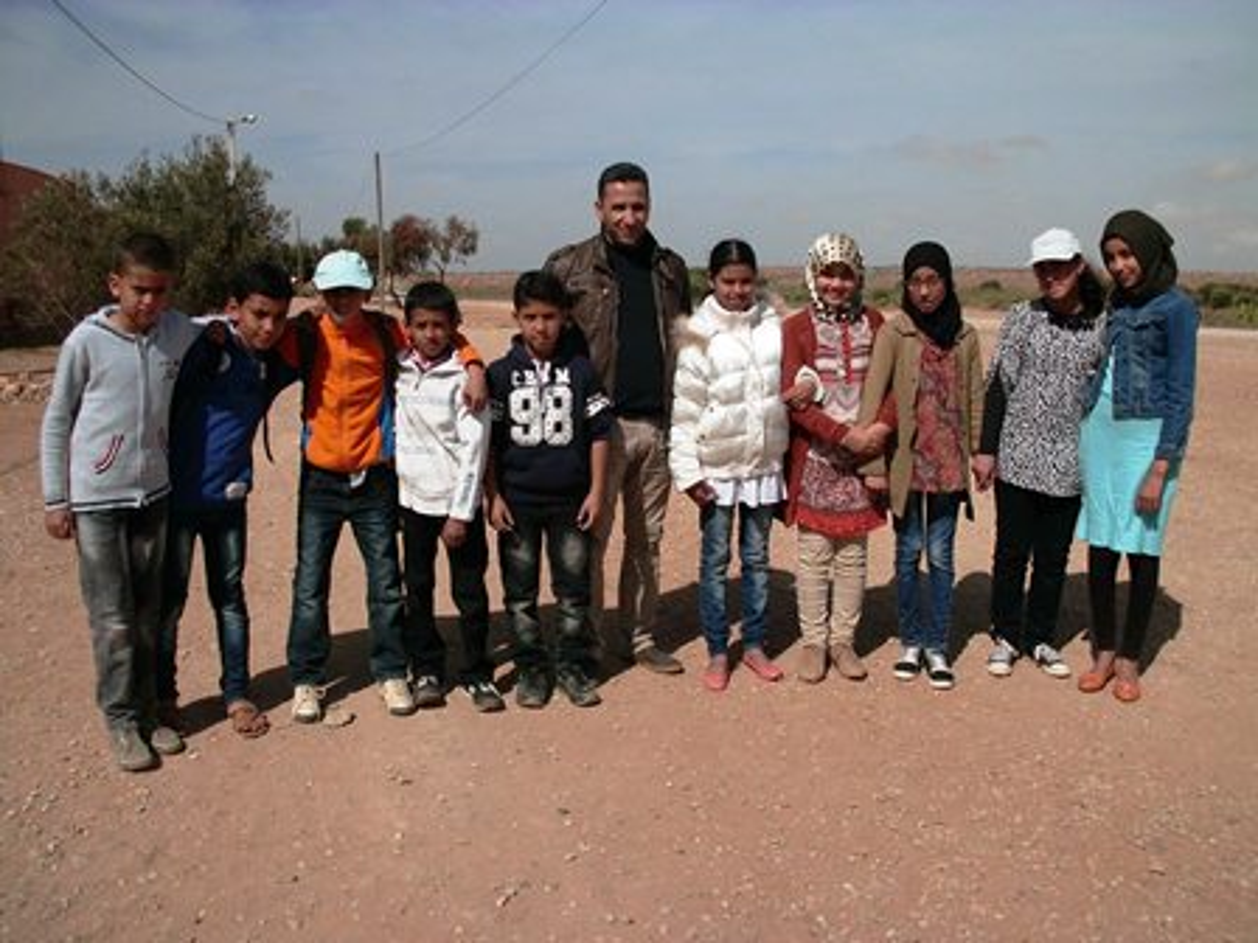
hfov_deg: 51.4
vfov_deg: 39.7
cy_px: 472
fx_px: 1308
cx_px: 629
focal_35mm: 36
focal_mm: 6.3
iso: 64
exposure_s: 1/800
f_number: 7.3
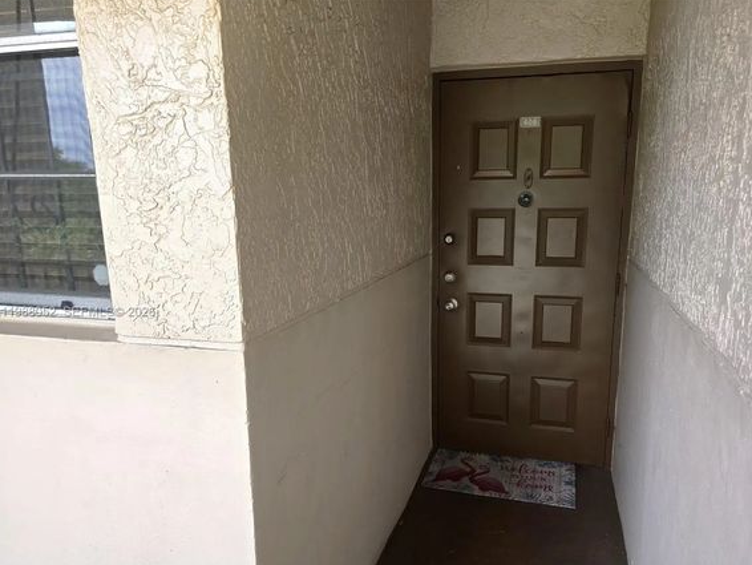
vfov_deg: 53.0
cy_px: 312
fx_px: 565
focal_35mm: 26
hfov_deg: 67.1
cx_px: 415
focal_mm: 6.3
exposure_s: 1/180
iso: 80
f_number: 1.7
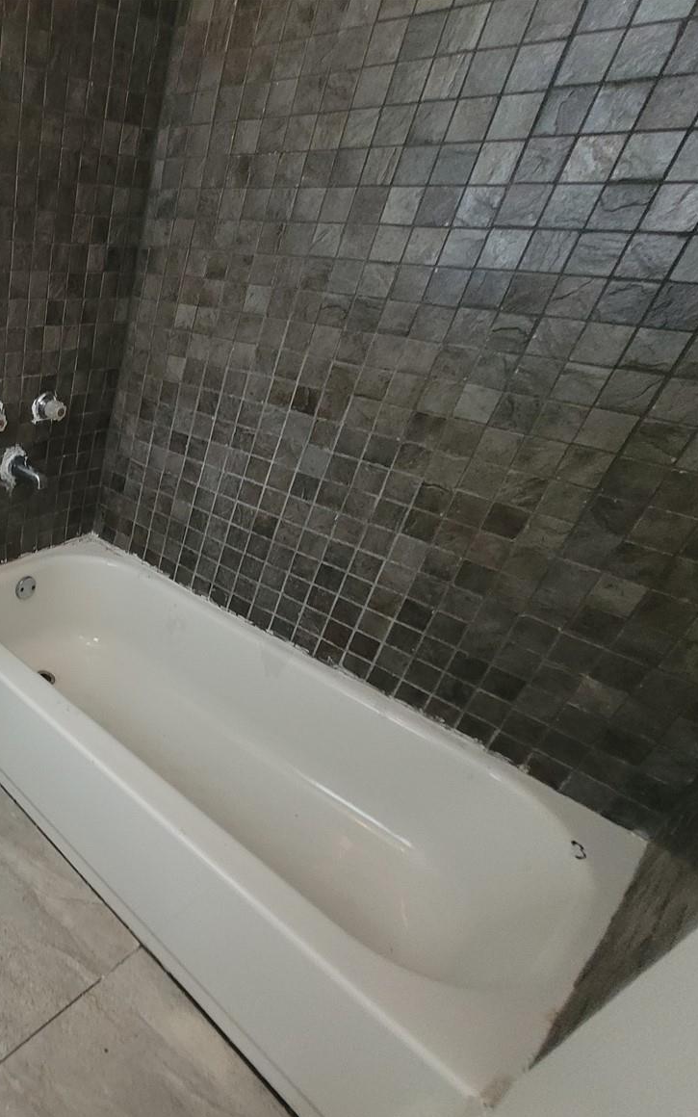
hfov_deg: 48.1
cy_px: 573
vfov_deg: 88.0
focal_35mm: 19
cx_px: -38
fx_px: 578
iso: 320
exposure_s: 1/39
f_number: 2.2
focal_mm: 1.74
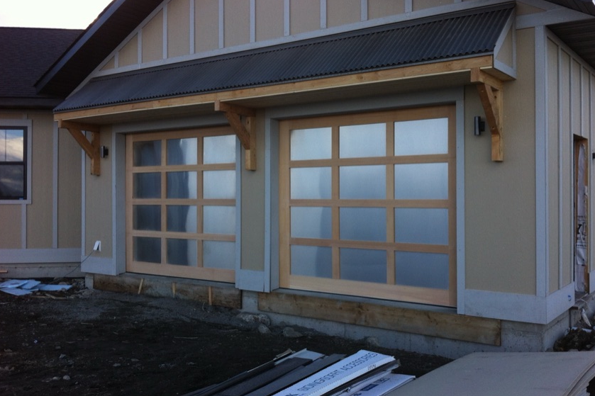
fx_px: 644
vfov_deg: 34.2
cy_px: 188
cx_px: 308
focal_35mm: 39
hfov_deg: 49.6
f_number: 2.8
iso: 80
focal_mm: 3.85
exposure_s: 1/339
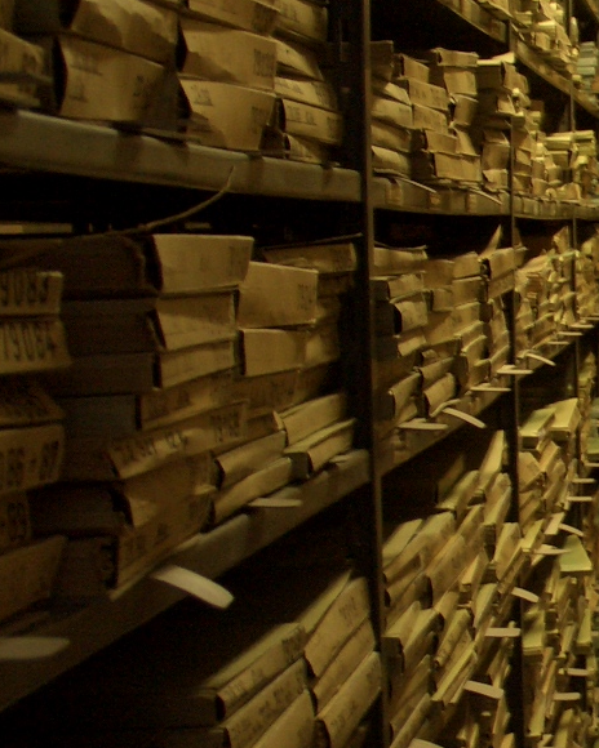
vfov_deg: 19.8
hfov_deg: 14.8
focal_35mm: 97
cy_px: 417
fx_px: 2150
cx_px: 884
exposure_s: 1/8
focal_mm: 7.81
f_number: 2.9
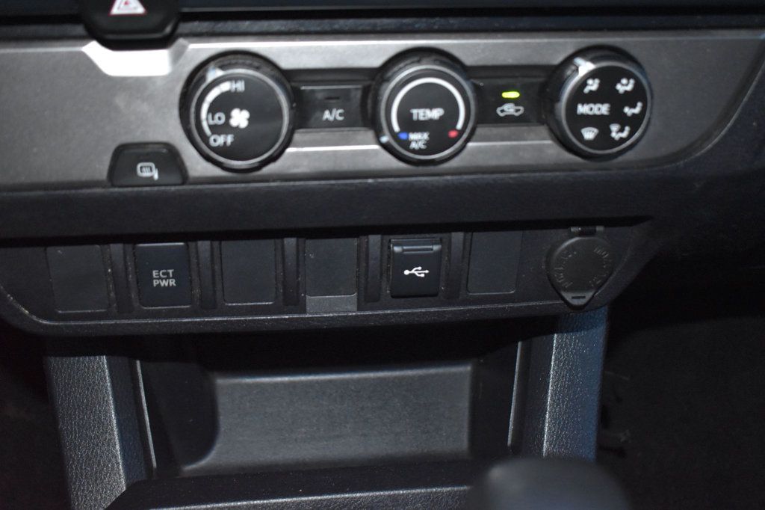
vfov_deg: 30.8
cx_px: 382
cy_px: 255
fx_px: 924
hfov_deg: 45.0
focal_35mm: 44
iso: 3200
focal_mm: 29
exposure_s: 1/60
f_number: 4.2
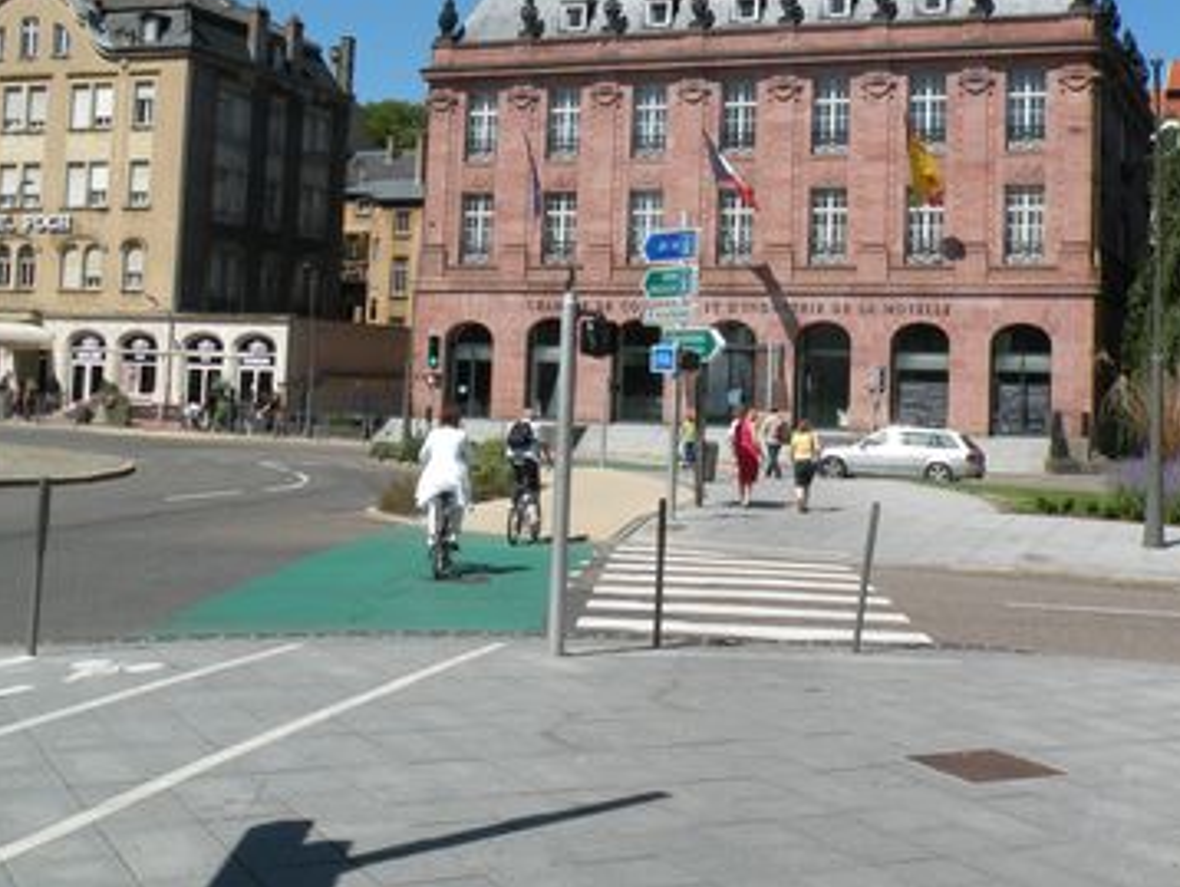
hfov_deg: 39.8
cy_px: 259
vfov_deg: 30.6
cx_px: 801
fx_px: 1603
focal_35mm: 47
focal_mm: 5.8
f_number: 7.1
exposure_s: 1/279
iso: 64
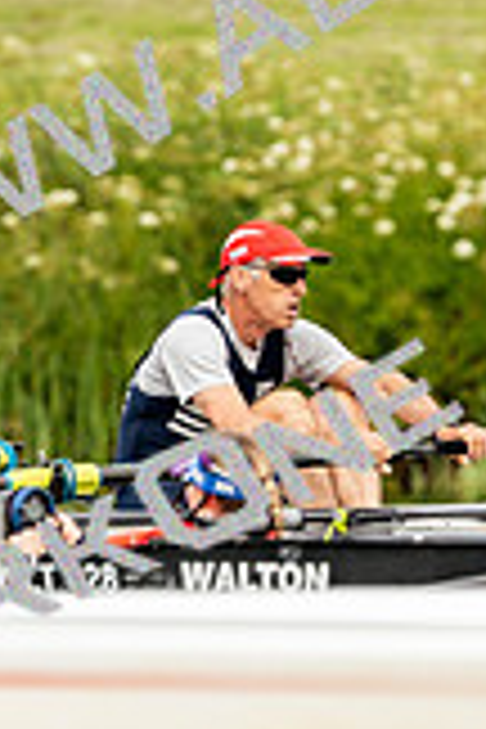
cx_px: 328
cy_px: 326
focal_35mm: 2150
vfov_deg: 1.0
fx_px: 43534
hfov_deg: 0.6
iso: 400
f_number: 6.3
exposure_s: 1/2000
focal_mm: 600
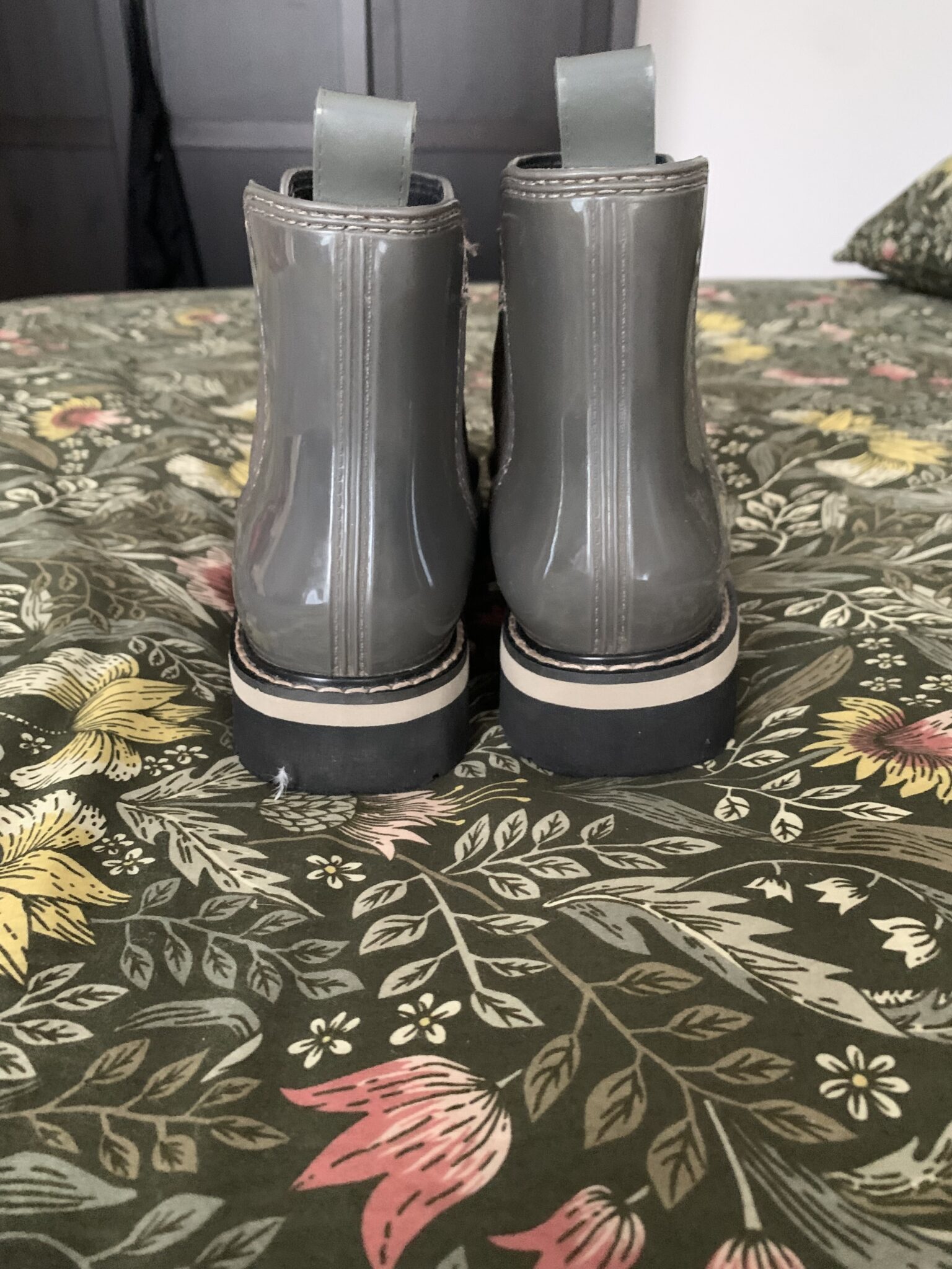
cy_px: 634
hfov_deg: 53.1
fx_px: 953
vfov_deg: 67.3
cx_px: 476
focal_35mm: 26
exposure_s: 1/29
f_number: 1.8
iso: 800
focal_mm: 4.25
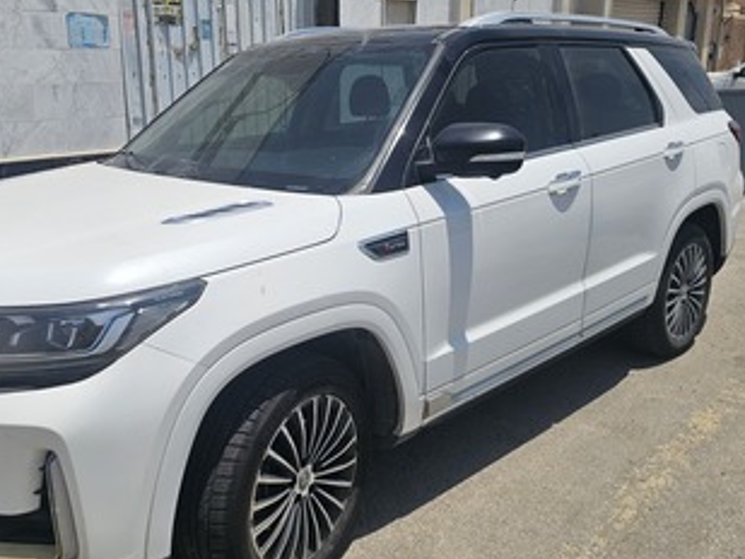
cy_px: 271
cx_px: 307
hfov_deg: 53.6
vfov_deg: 41.8
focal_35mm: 34
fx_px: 732
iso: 10
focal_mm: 6.3
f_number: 1.7
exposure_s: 1/1623
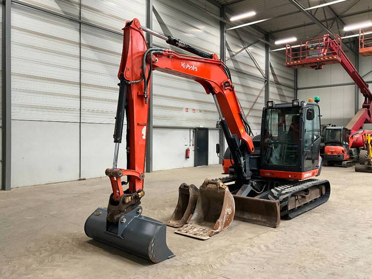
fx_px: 312
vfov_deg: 48.2
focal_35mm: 29
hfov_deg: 61.7
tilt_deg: +0.5
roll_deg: -0.4
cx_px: 186
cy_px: 140
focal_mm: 3
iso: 160
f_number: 1.8
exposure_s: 1/60
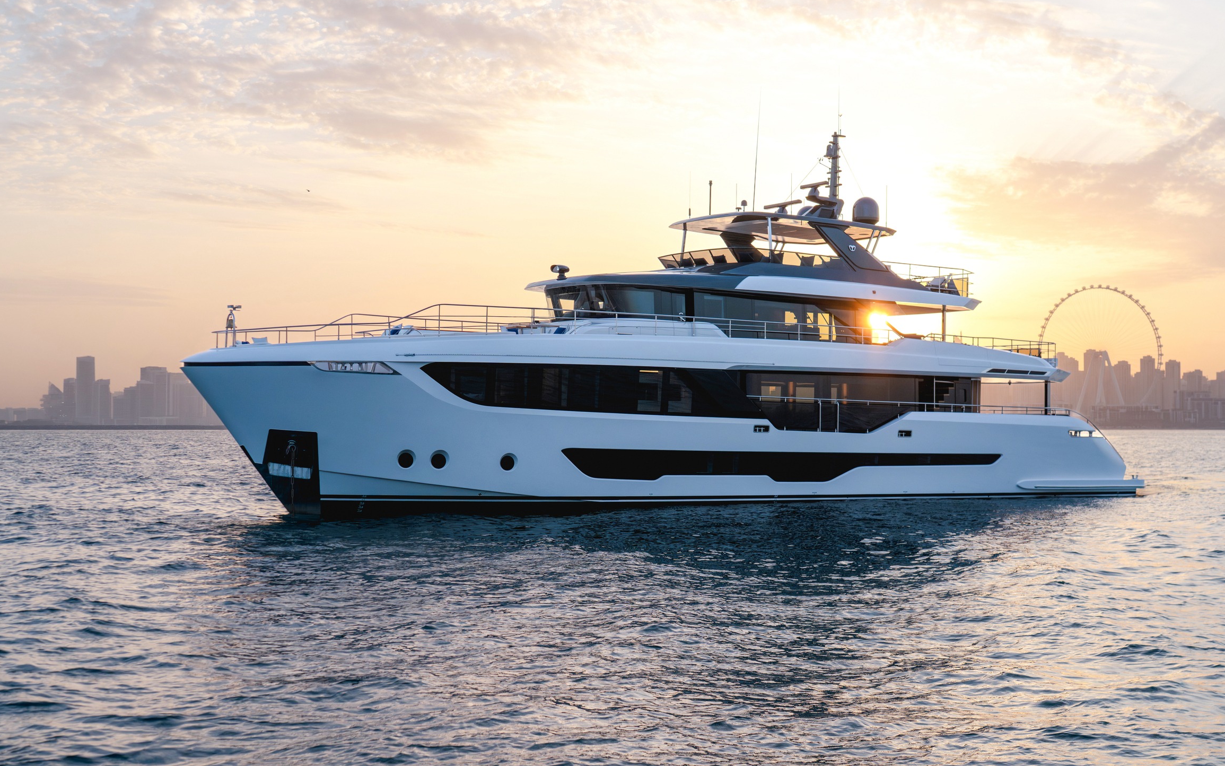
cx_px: 613
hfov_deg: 46.2
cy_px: 377
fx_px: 1436
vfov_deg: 29.9
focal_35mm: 43
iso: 1000
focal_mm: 42
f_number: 5.6
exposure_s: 1/2000
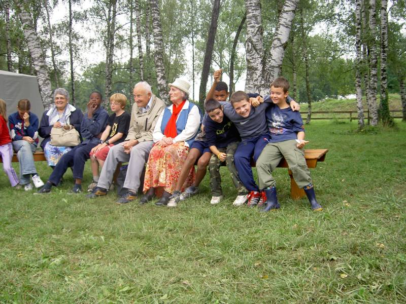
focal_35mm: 39
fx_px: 457
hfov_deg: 47.9
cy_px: 152
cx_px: 203
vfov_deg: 36.8
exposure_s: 1/125
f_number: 2.8
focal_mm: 8
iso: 100
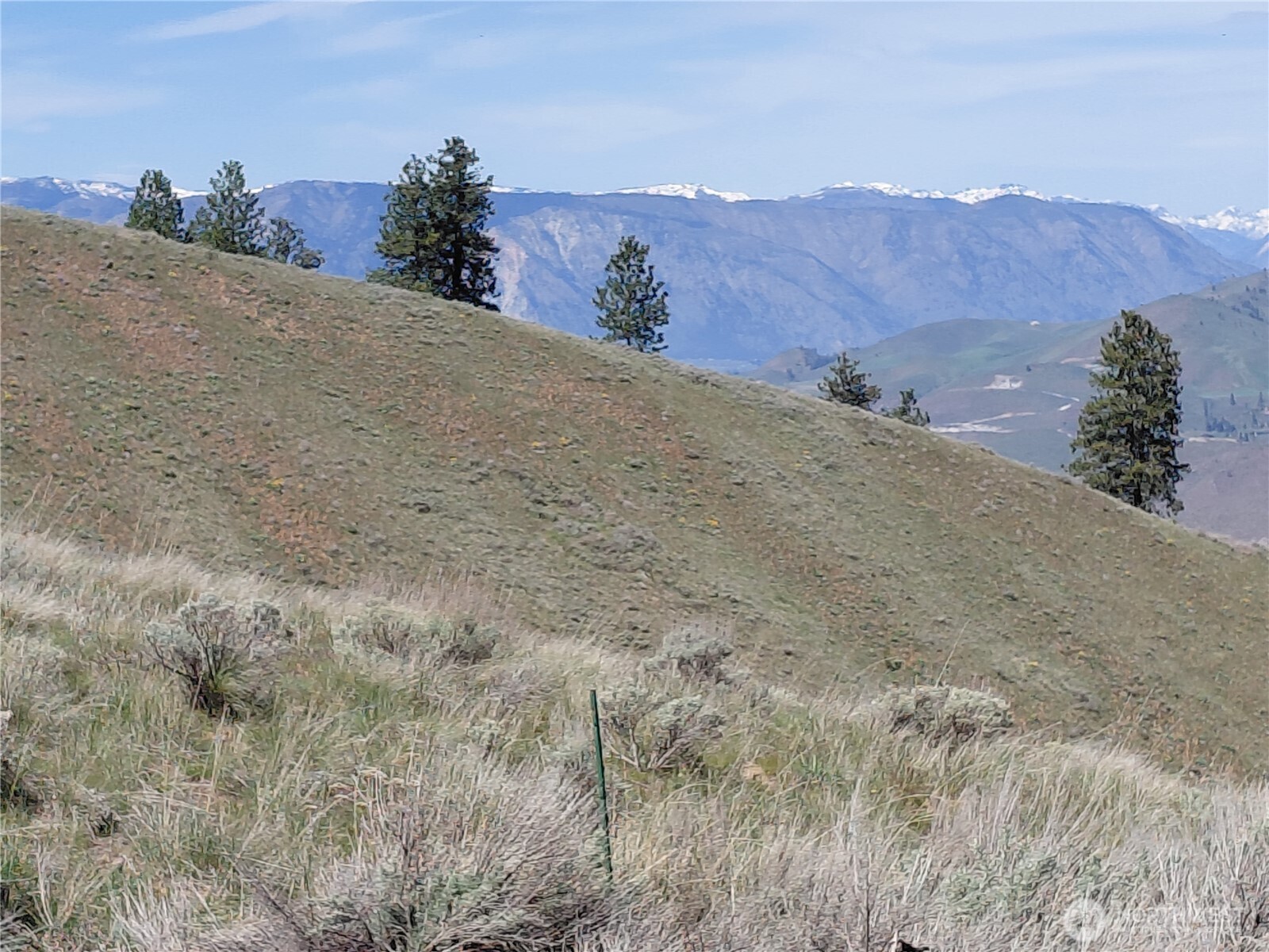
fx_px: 916
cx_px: 634
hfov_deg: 69.4
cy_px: 476
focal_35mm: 25
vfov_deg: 54.9
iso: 32
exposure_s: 1/2017
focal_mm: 4.69
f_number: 1.8
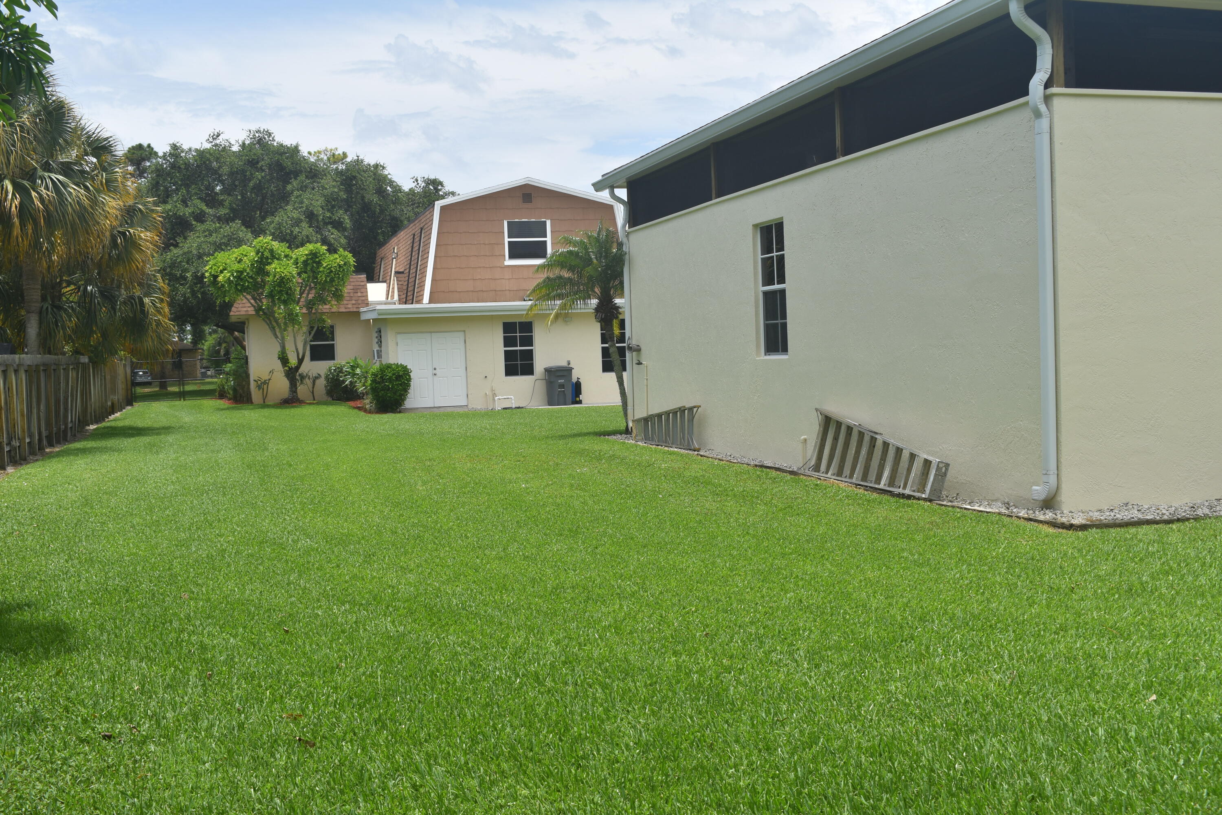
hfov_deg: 49.6
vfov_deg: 34.2
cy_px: 408
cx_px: 611
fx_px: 1324
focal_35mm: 39
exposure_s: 1/320
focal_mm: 26
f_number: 9
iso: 100
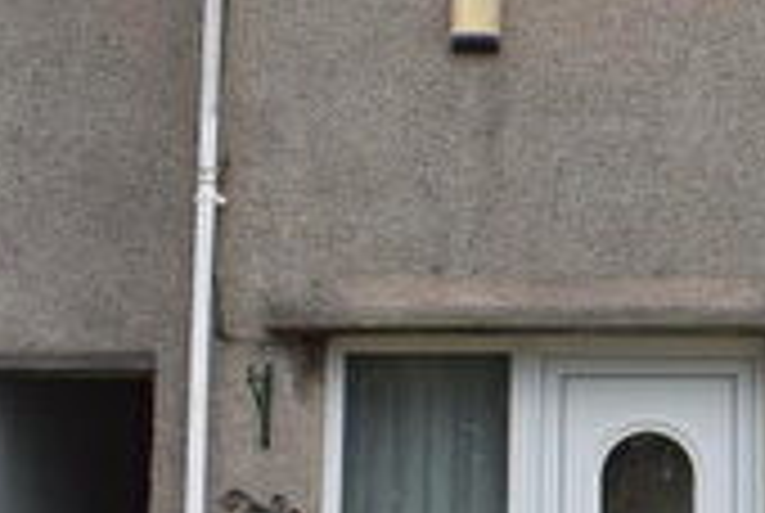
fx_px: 2363
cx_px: 945
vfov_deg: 12.4
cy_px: 281
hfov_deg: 17.4
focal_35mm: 111
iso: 180
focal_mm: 18
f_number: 8
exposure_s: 1/250
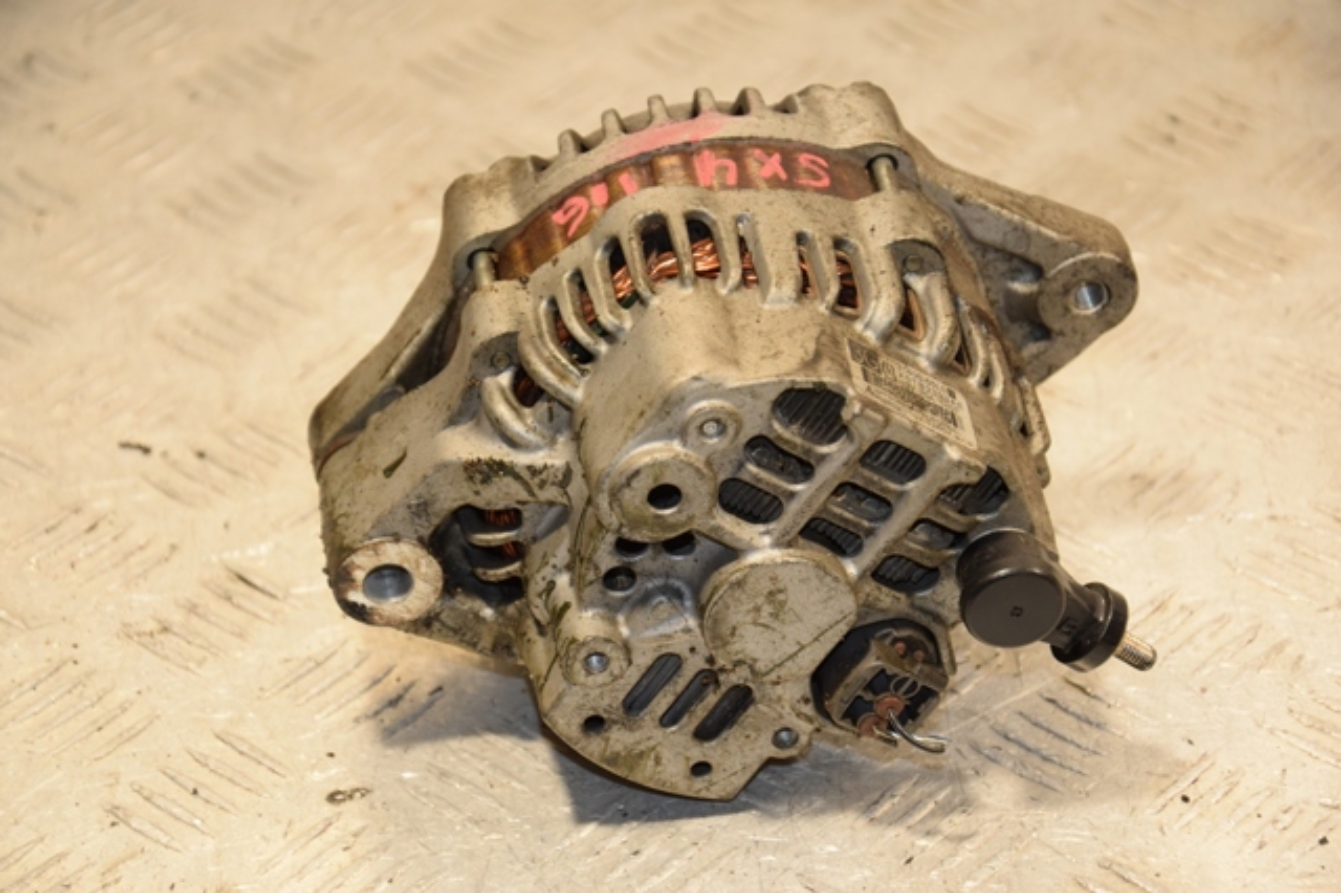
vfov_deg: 10.7
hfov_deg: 16.1
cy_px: 446
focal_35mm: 128
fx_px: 4747
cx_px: 670
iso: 800
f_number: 5.6
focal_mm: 85
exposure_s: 1/160
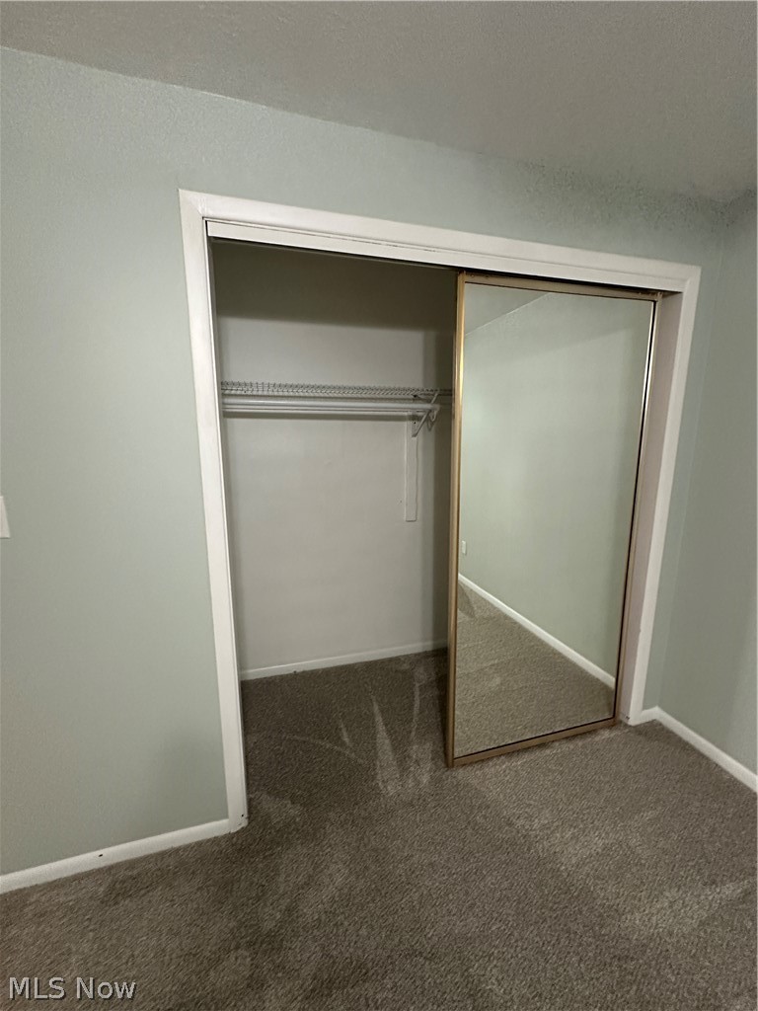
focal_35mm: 14
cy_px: 506
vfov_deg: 102.1
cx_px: 379
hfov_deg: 85.7
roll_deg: -0.6
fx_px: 409
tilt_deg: -9.6
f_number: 2.2
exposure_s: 1/60
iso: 640
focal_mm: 2.22
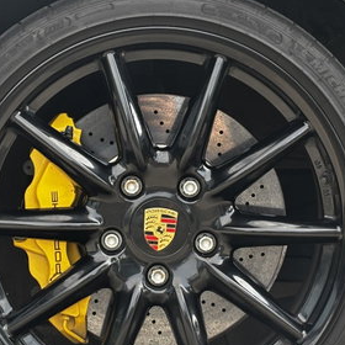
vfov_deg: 13.8
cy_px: 185
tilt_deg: -3.3
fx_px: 1421
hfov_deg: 13.8
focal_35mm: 126
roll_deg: +0.6
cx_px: 205
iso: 50
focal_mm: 5.96
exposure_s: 1/102
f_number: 1.6
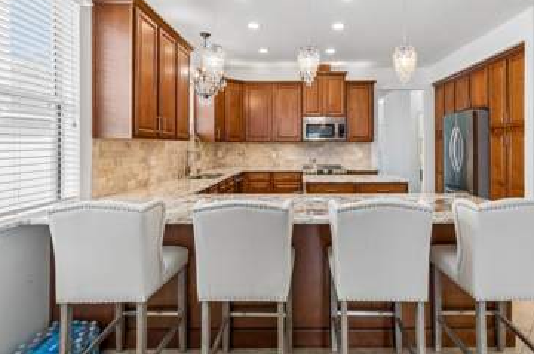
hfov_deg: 83.5
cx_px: 306
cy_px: 141
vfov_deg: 61.3
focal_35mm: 20
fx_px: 296
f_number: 7.1
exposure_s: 1/6
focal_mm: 10
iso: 100
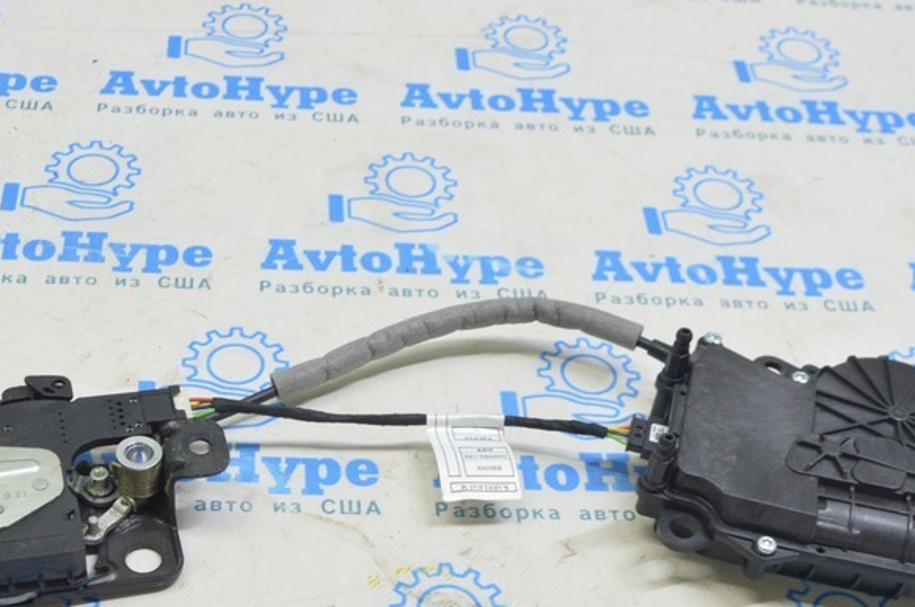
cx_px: 325
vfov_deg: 22.8
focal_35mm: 58
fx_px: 1472
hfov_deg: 34.3
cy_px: 532
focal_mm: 22
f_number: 5.6
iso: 400
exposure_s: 1/20
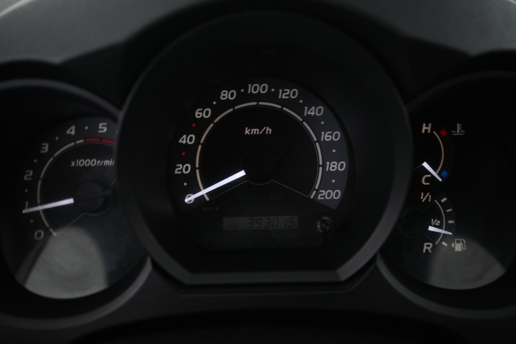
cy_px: 172
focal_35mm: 37
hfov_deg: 52.2
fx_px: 527
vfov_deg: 36.2
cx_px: 258
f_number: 4.2
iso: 1600
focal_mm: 24.5
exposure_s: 1/10
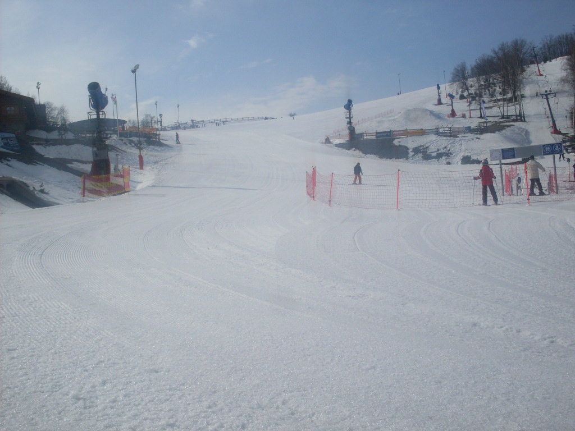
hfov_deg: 49.0
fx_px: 631
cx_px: 288
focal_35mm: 38
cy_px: 216
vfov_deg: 37.7
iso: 80
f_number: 8.4
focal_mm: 6.3
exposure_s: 1/500
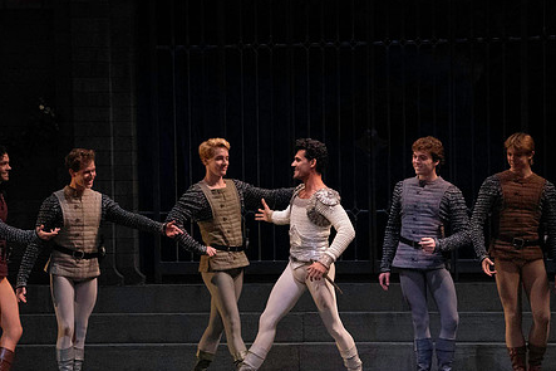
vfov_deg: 5.2
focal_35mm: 262
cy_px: 228
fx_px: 4045
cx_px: 222
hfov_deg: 7.9
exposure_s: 1/400
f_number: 13
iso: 16000
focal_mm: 200
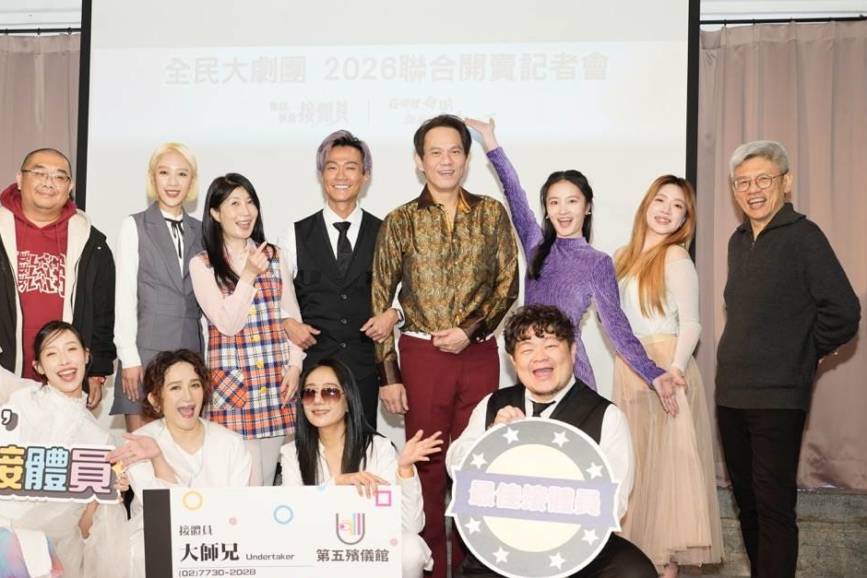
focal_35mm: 49
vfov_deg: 27.5
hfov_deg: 40.2
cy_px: 334
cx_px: 344
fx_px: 1180
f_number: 5
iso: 1000
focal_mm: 36
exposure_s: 1/125
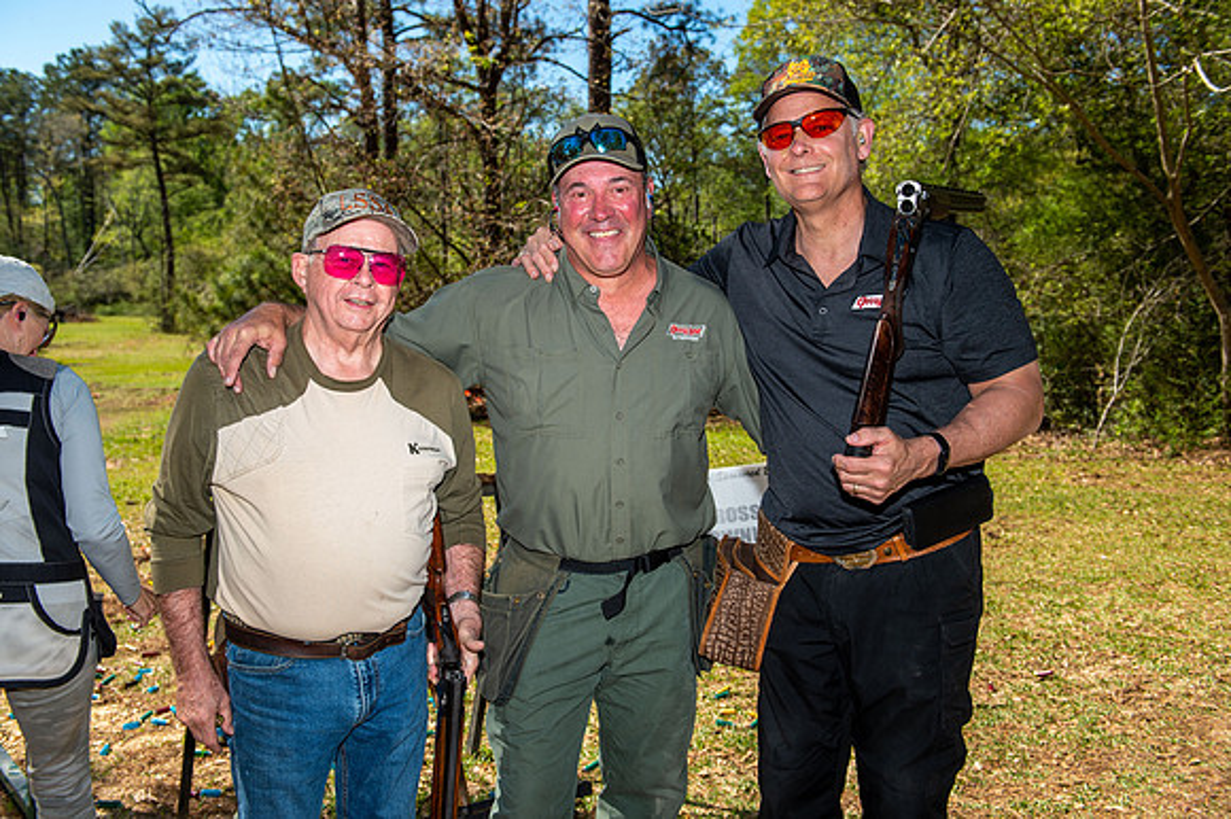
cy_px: 410
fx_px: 1162
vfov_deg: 38.8
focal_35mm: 34
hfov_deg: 55.8
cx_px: 616
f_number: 5.6
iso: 50
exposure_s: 1/250
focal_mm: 34
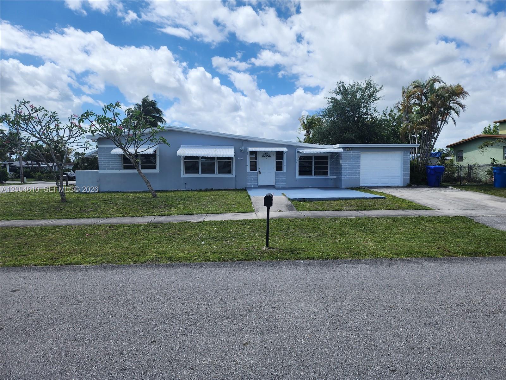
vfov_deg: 58.9
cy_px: 190
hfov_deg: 73.9
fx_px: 336
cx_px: 253
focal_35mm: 23
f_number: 1.8
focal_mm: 6.4
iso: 12
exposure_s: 1/1354
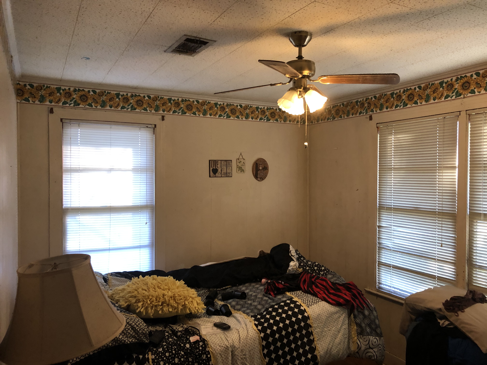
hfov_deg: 63.4
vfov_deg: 49.7
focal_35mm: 28
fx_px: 394
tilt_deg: -3.4
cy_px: 182
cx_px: 244
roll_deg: +0.5
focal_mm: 3.99
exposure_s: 1/15
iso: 64
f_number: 1.8
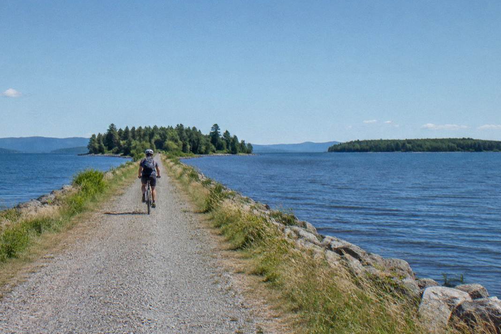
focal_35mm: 42
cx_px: 255
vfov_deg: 31.9
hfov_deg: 46.4
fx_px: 584
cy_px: 166
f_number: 10
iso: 320
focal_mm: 35
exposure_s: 1/500
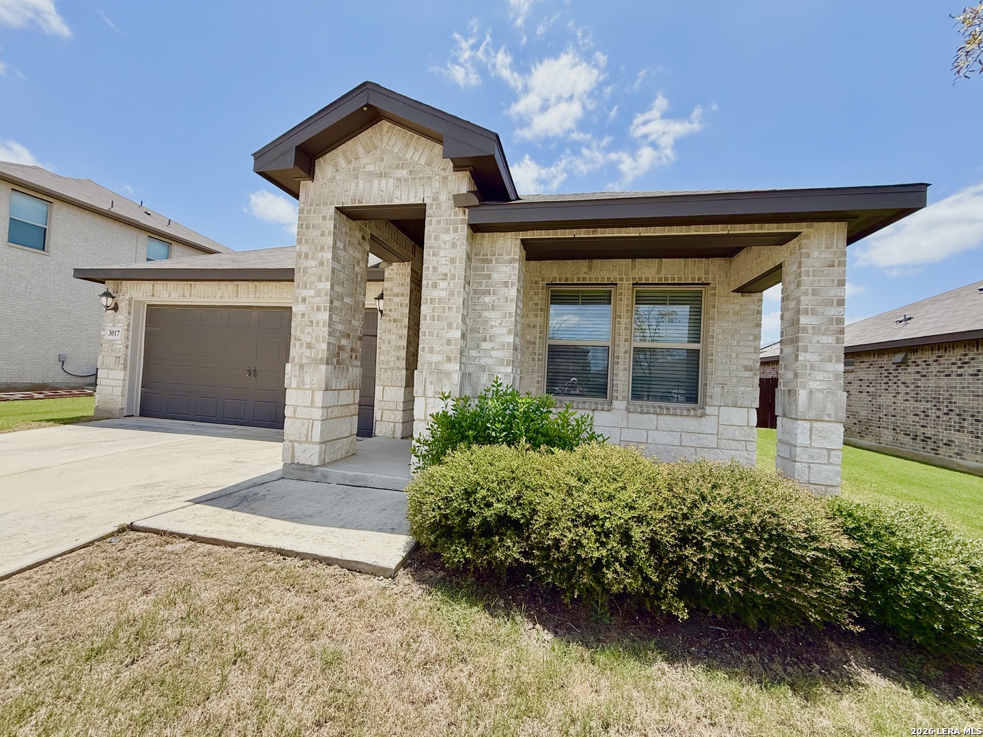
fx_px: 398
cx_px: 492
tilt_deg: +0.9
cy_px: 368
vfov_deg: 85.7
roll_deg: -2.8
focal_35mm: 14
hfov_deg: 102.1
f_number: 2.2
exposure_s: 1/1125
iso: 64
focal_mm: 2.22
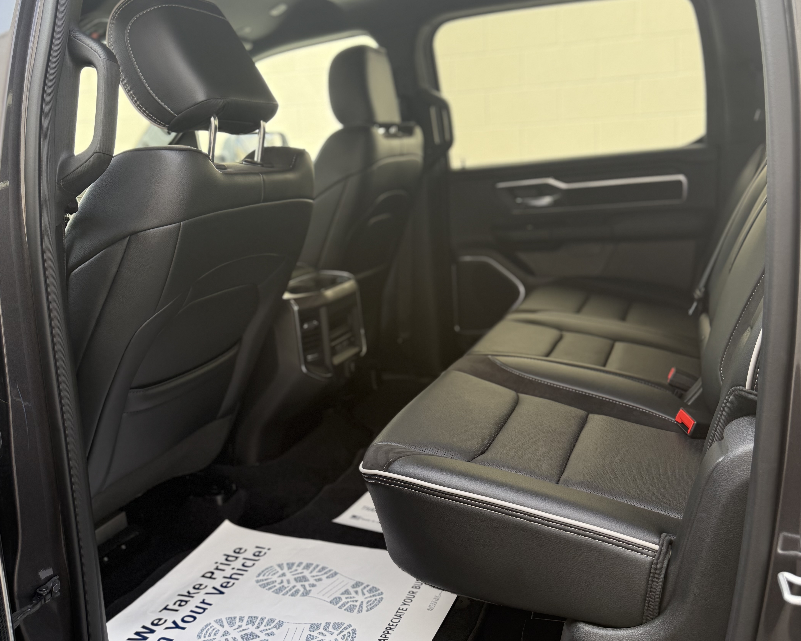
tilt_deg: -7.8
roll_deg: +2.4
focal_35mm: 32
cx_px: 406
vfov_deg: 45.6
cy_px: 268
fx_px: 759
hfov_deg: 55.7
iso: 100
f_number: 1.78
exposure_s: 1/555
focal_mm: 6.76
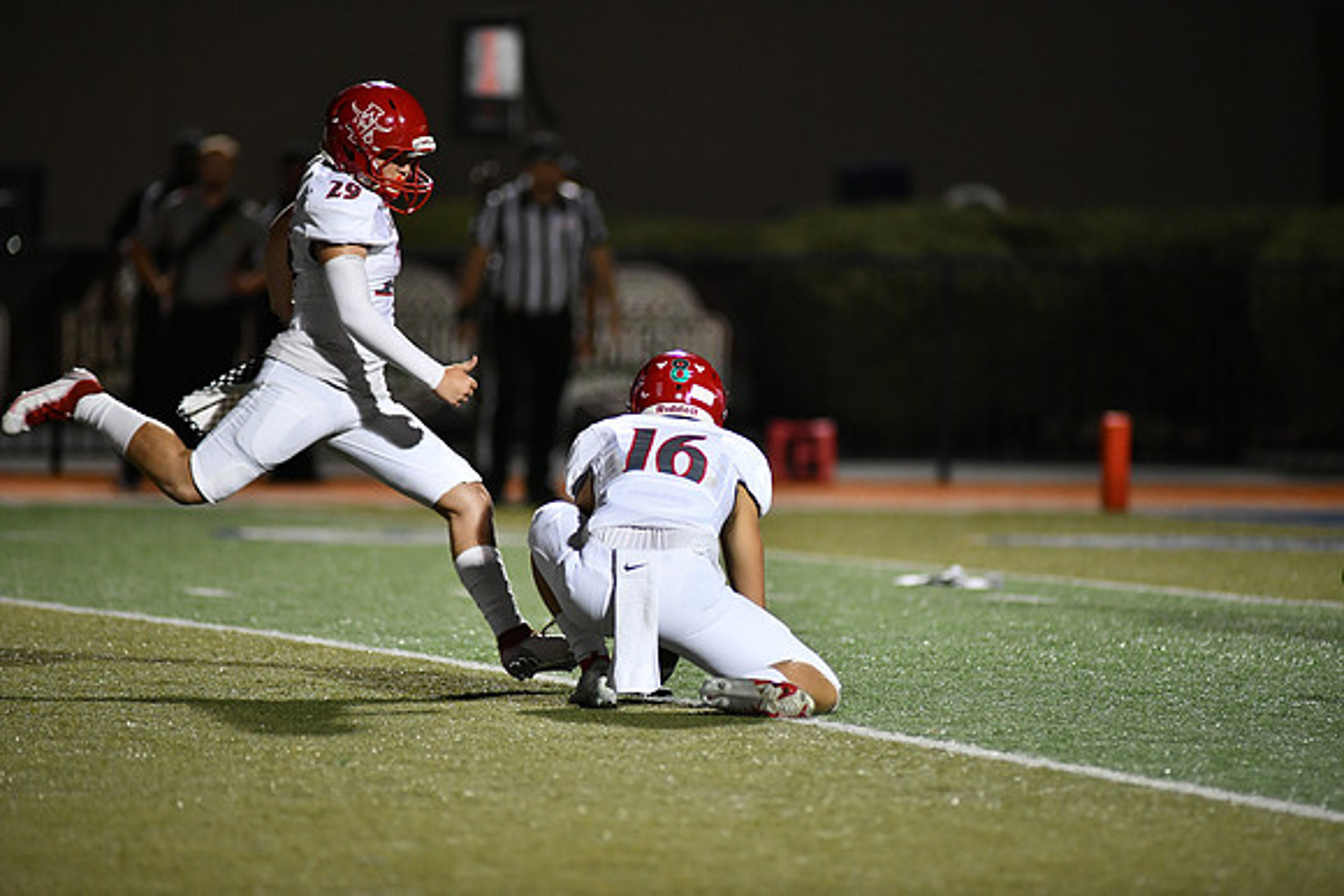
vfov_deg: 4.6
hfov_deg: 6.9
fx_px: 11202
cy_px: 448
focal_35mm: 300
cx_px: 672
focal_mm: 300
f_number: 2.8
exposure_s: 1/1000
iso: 2800
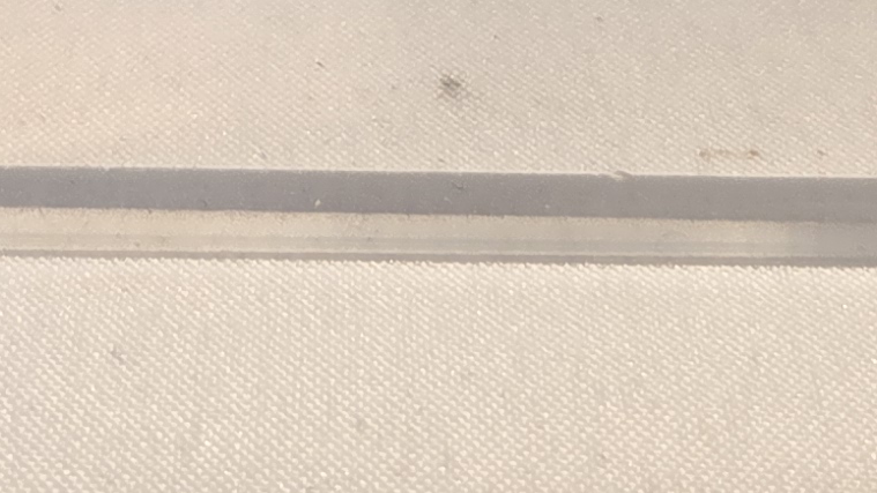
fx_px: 3070
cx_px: 119
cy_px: -1208
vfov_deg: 7.5
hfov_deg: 16.1
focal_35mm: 132
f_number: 1.8
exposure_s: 1/696
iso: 80
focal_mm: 5.4
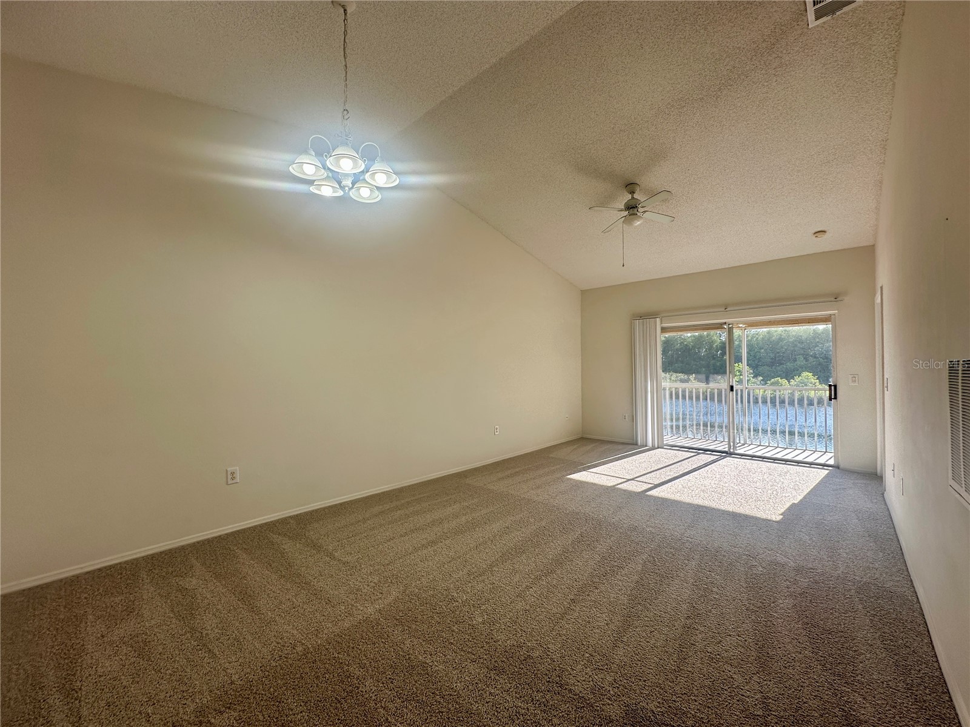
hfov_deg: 102.1
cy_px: 364
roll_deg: -0.1
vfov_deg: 85.7
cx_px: 485
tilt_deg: +1.7
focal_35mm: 14
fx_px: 392
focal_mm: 2.22
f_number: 2.2
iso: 40
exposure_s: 1/181
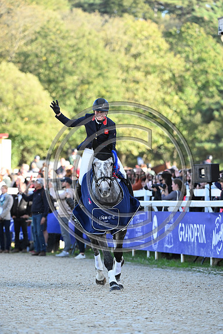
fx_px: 2414
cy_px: 167
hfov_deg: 5.3
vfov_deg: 7.9
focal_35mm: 260
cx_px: 112
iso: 1800
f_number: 5.6
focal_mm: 260
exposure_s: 1/800
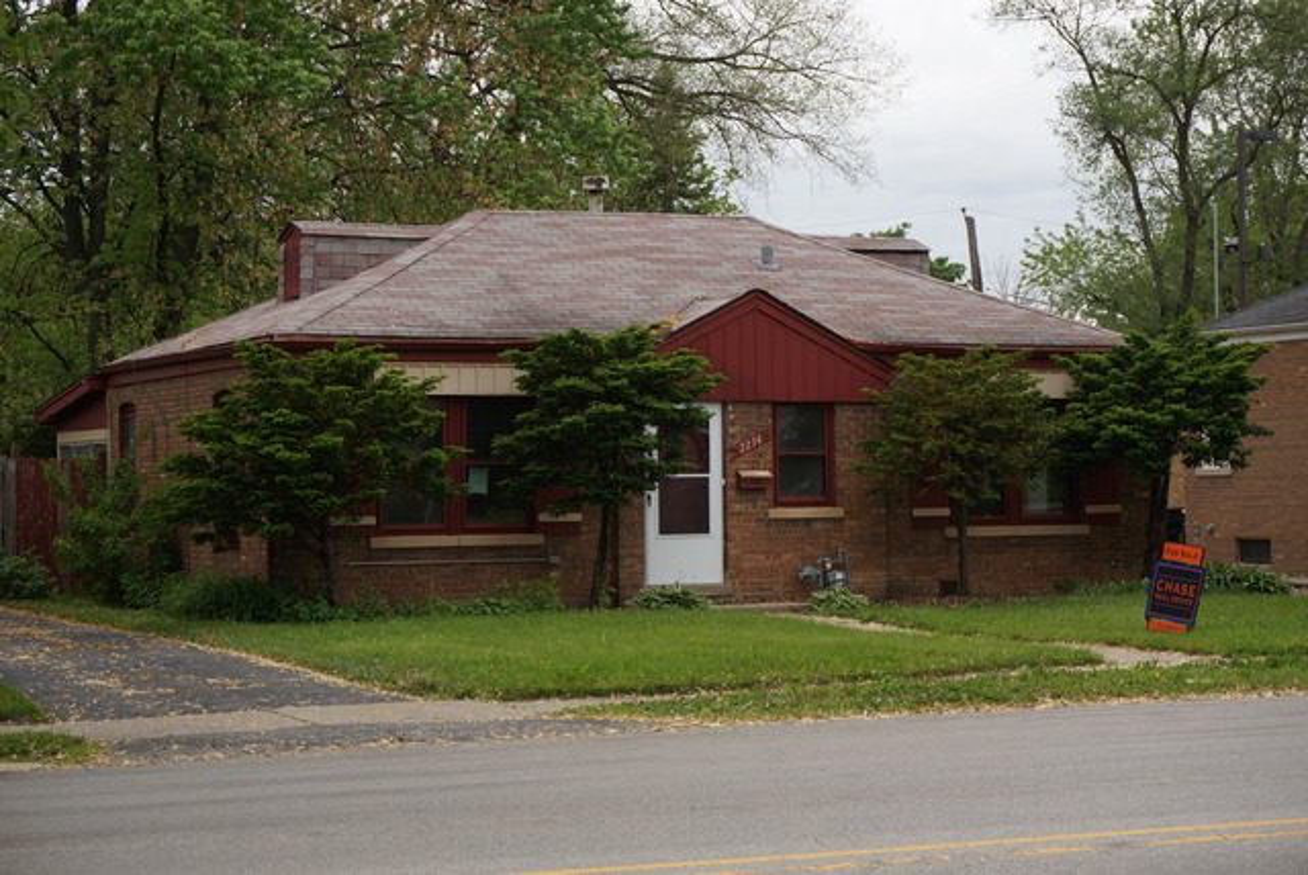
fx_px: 2673
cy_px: 438
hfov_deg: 27.5
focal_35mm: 74
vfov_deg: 18.6
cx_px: 654
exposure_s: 1/125
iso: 100
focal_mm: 49
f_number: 8
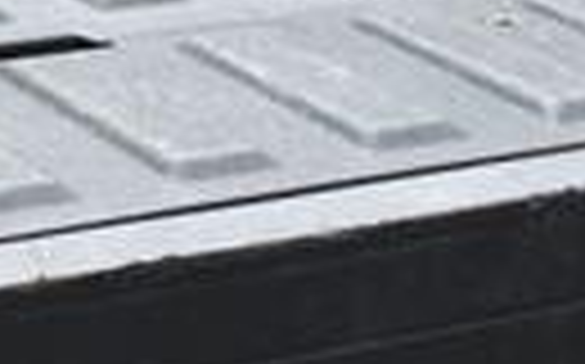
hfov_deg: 10.1
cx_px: -486
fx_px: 3122
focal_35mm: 196
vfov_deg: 6.4
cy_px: -517
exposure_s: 1/250
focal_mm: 26
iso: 250
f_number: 5.6
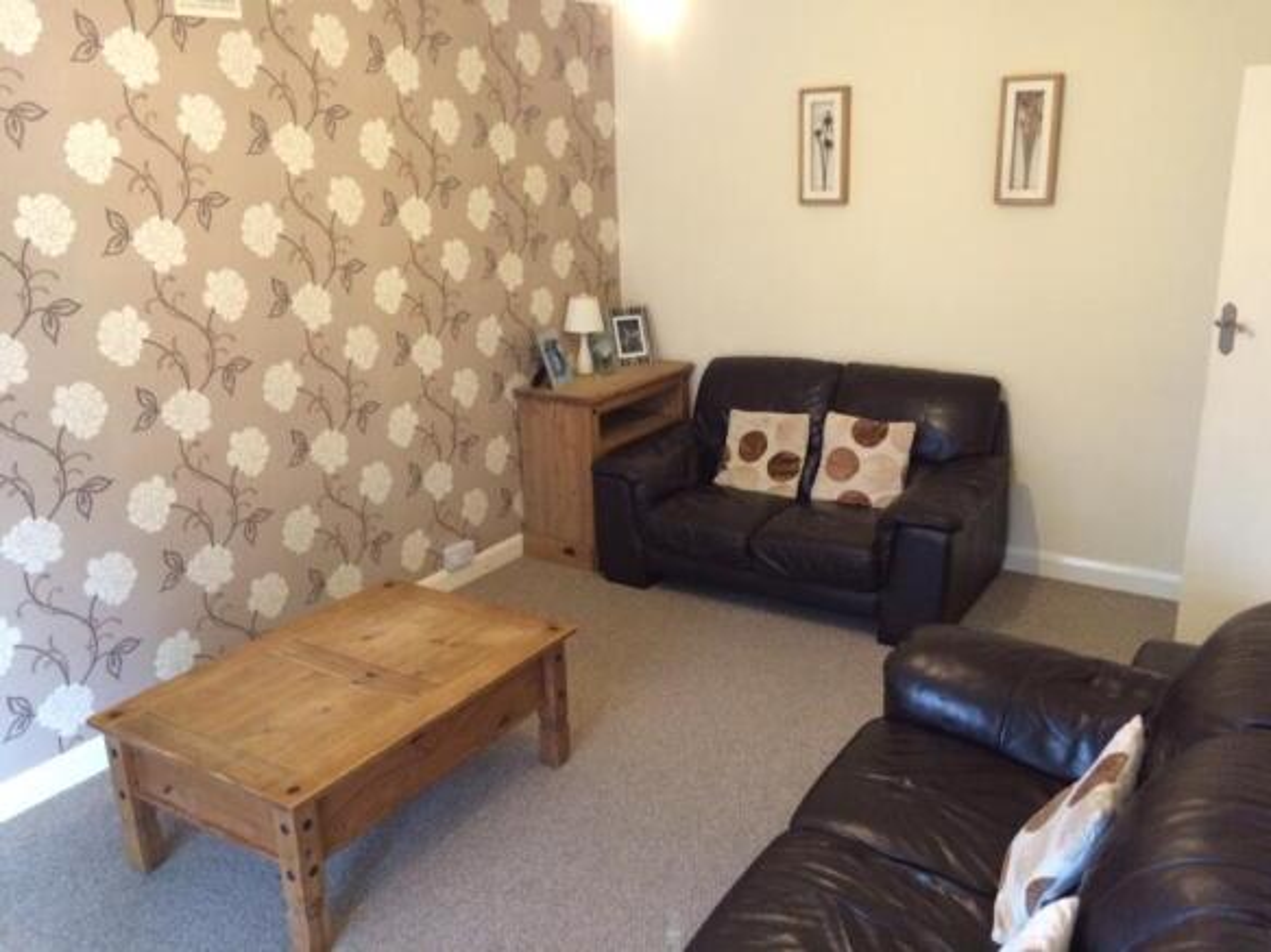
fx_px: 1065
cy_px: 476
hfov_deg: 61.7
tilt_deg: -17.6
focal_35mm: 29
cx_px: 636
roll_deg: +1.0
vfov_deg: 48.2
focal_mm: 4.15
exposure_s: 1/25
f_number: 2.2
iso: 320
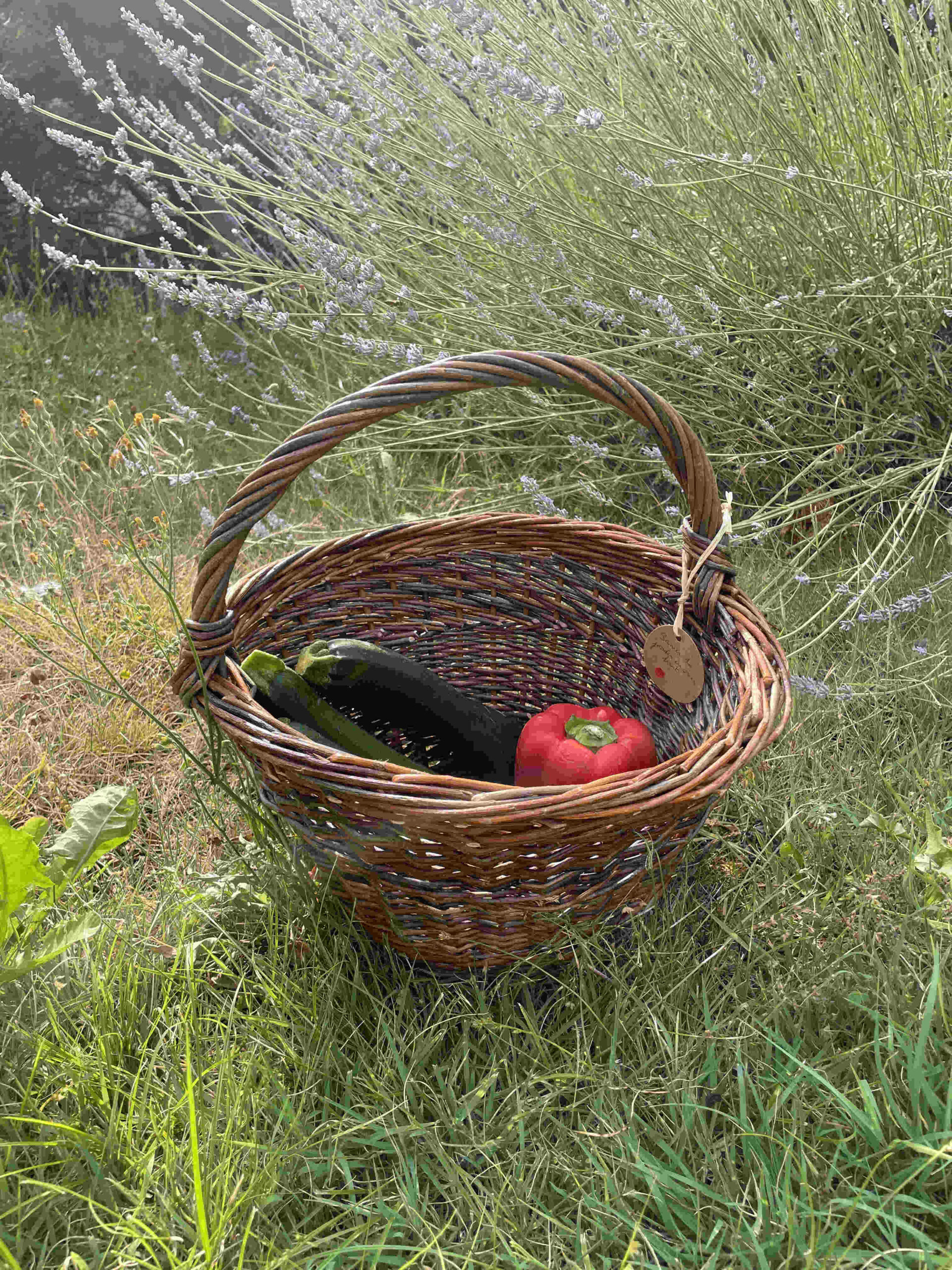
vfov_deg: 67.3
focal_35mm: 26
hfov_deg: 53.1
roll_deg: +3.0
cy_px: 635
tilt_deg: -25.5
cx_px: 476
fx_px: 953
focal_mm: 4.2
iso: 32
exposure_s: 1/764
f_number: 1.6
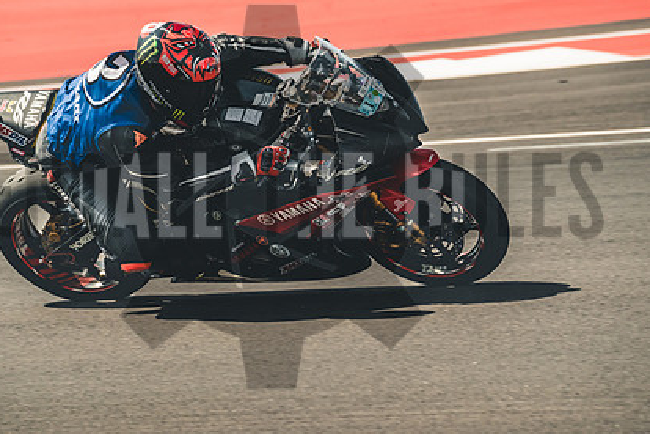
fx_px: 5813
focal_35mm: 322
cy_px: 197
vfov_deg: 4.3
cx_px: 272
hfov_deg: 6.4
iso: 500
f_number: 4.8
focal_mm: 153.3
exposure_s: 1/1600
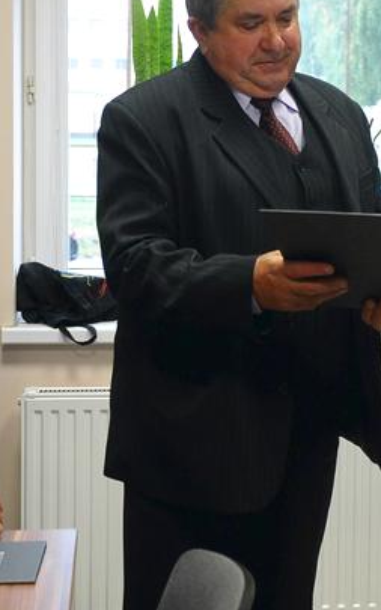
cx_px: 470
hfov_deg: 11.7
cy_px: 266
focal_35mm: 109
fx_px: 1812
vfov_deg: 19.1
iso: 1250
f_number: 5
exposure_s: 1/100
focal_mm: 34
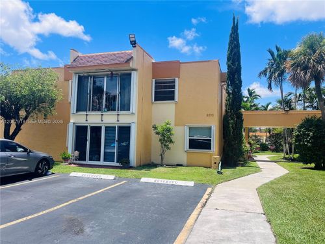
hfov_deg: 67.3
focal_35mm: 26
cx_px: 162
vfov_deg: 53.1
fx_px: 244
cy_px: 122
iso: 50
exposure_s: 1/3049
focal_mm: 5.1
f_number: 1.6
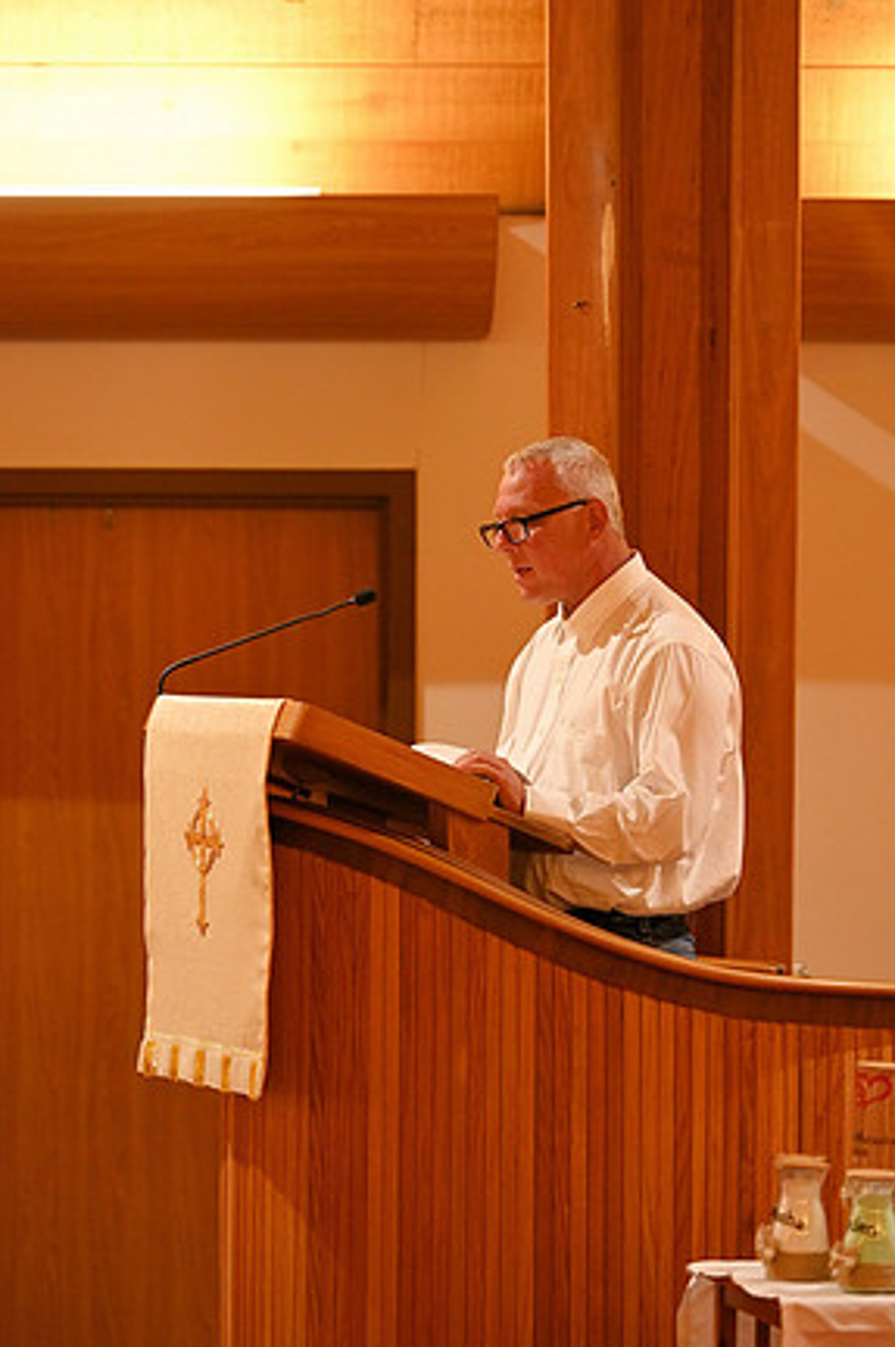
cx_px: 454
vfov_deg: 13.6
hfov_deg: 9.1
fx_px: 5644
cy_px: 674
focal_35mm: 151
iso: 2500
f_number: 2.8
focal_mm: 145
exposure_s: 1/160
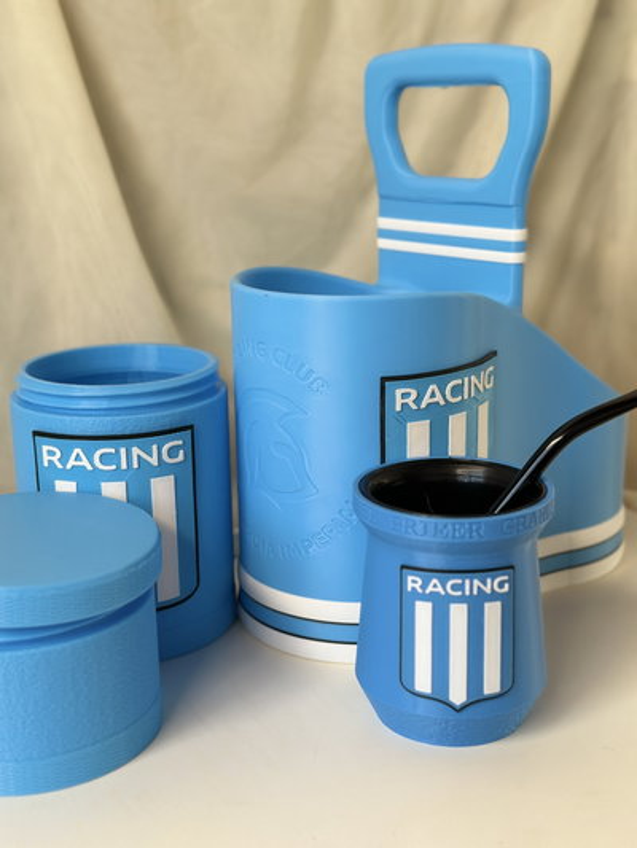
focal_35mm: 48
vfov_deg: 39.6
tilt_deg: -16.2
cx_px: 318
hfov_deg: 30.3
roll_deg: +0.2
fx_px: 1177
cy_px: 424
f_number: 1.78
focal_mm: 6.86
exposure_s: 1/63
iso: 125
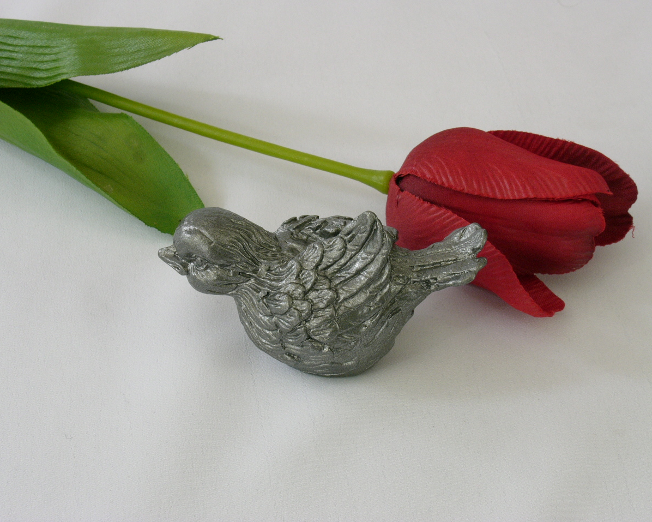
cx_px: 325
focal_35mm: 94
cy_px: 261
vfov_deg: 16.4
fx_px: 1814
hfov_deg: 20.4
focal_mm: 22.5
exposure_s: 1/3.2
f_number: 9
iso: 100
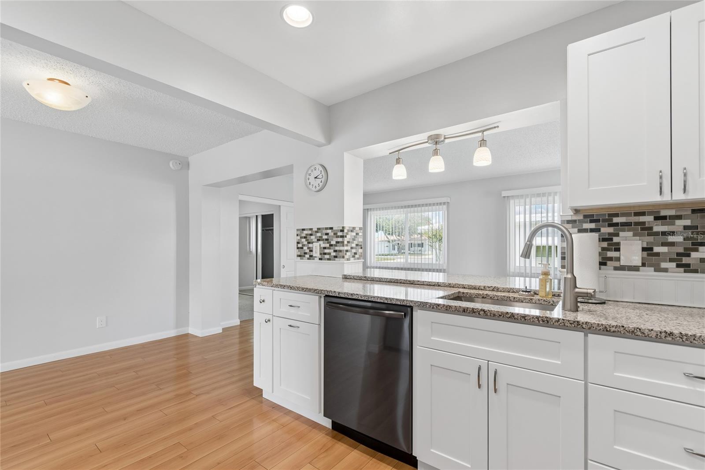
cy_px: 235
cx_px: 352
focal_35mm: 15
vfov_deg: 77.3
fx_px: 294
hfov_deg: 100.4
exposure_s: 1/20
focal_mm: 10
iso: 100
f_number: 5.6
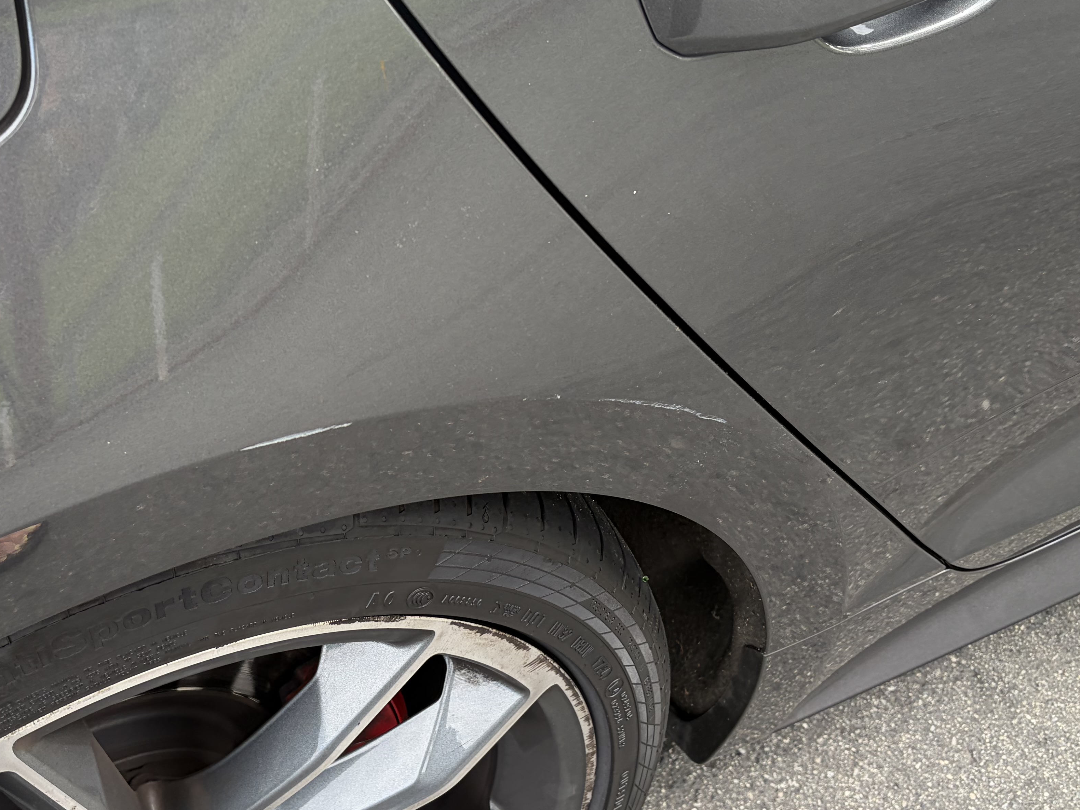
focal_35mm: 47
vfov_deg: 30.9
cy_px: 362
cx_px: 414
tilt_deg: -46.9
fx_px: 1466
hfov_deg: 40.2
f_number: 1.6
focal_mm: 5.96
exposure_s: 1/261
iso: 40
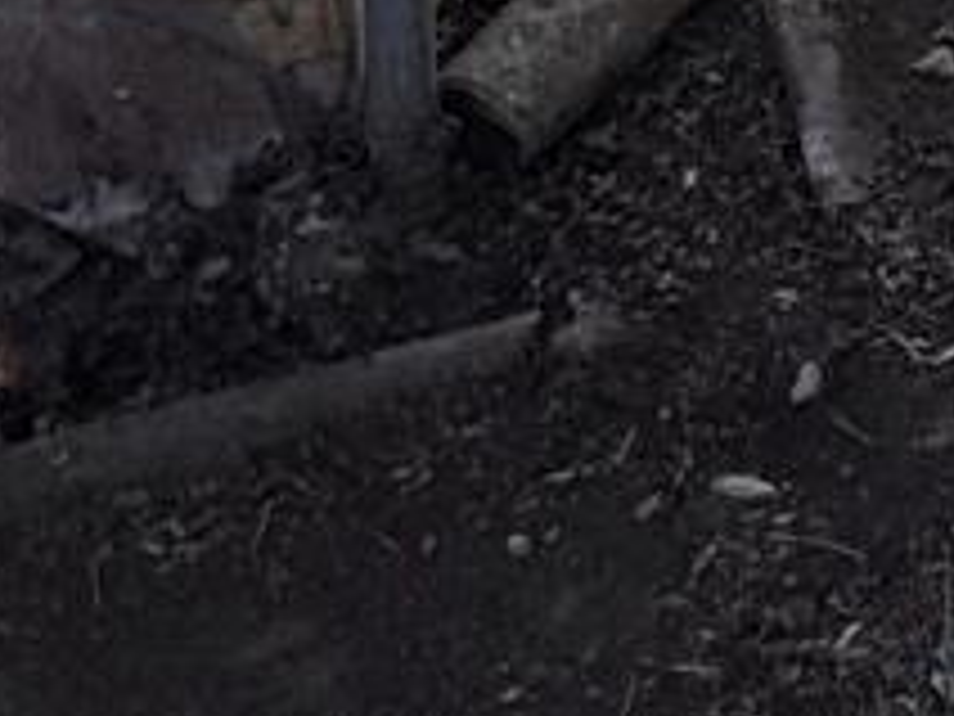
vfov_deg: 11.9
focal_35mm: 99
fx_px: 2728
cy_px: -1042
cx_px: 1688
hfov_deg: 16.7
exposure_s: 1/1449
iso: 50
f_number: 2.2
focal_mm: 2.22
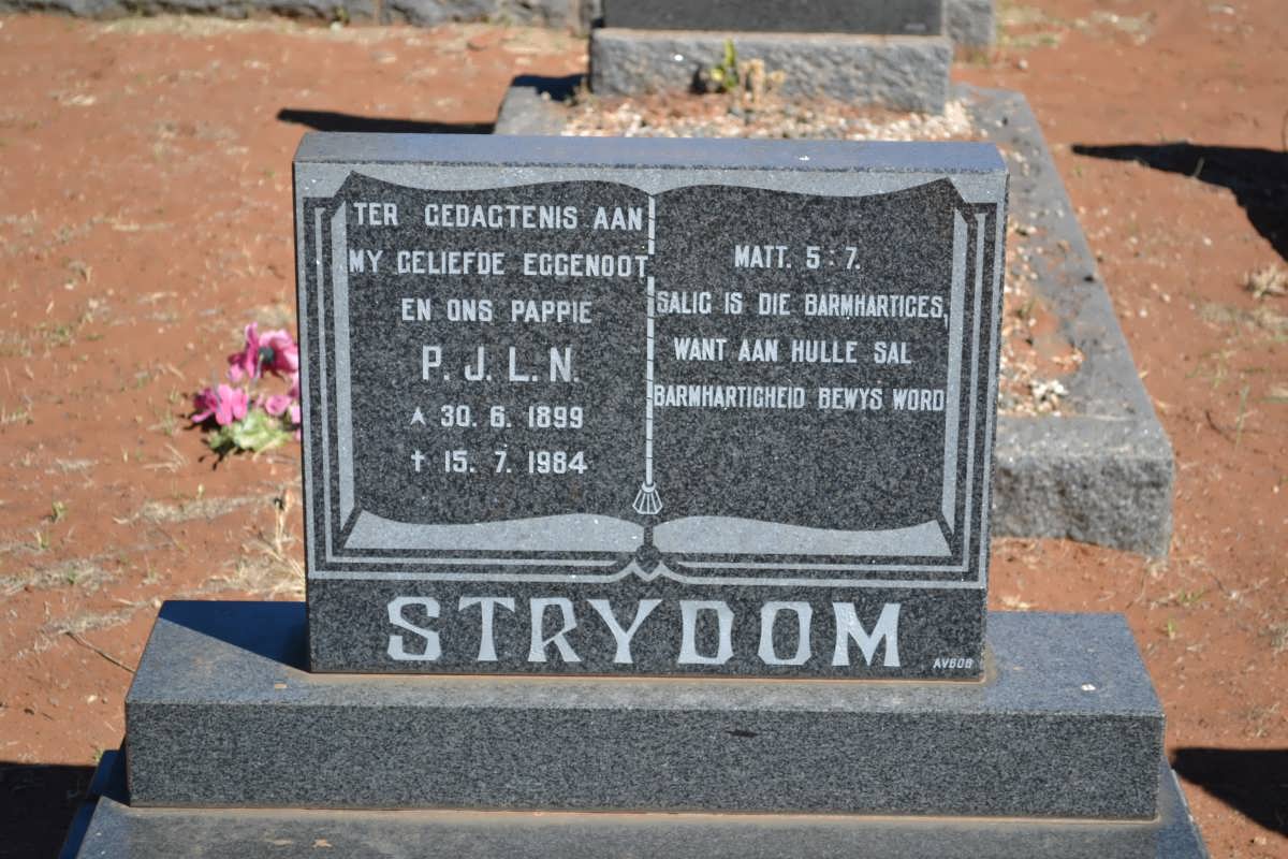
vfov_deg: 16.6
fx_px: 2951
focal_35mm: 82
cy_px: 430
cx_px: 644
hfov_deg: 24.6
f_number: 5.6
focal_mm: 55
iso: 140
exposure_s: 1/125
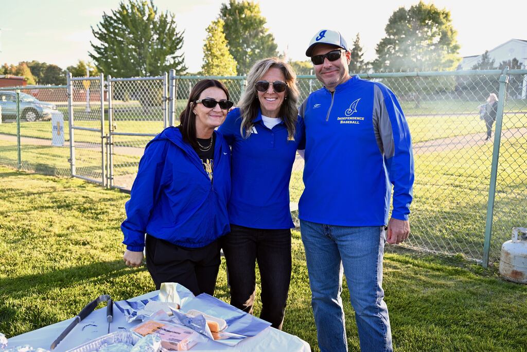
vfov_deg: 37.9
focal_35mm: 35
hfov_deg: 54.4
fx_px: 512
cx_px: 264
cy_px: 176
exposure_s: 1/200
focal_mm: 35
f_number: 4.8
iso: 400
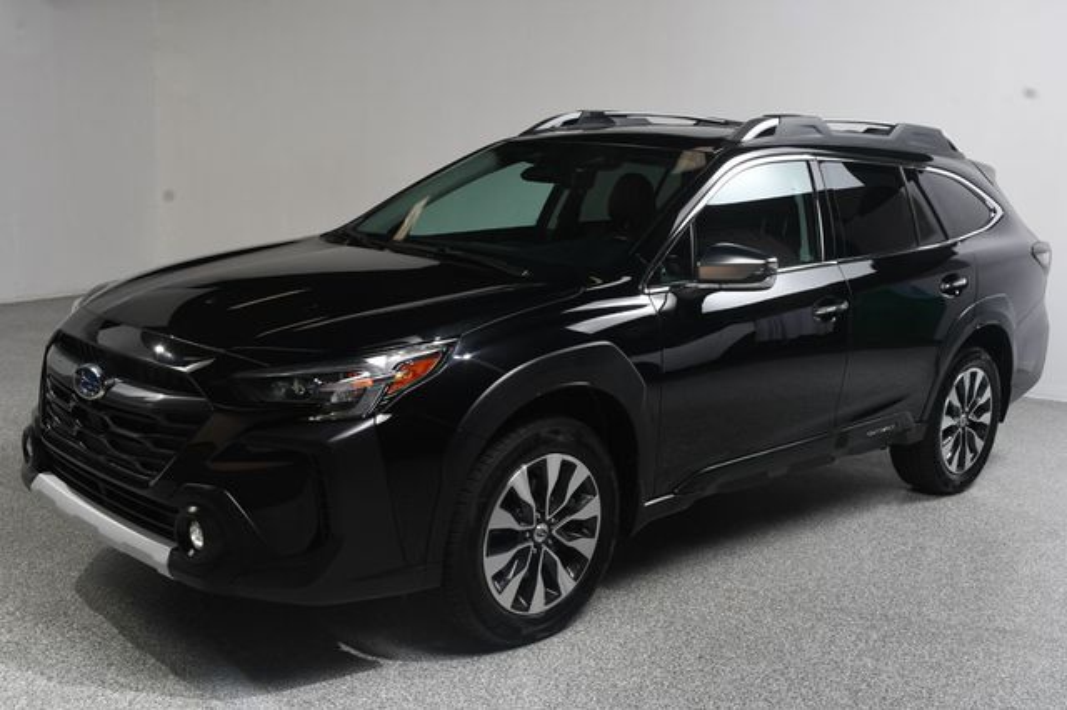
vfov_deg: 34.2
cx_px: 534
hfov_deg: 49.6
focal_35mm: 39
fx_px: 1155
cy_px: 355
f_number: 11
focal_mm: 26
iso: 100
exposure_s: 1/160
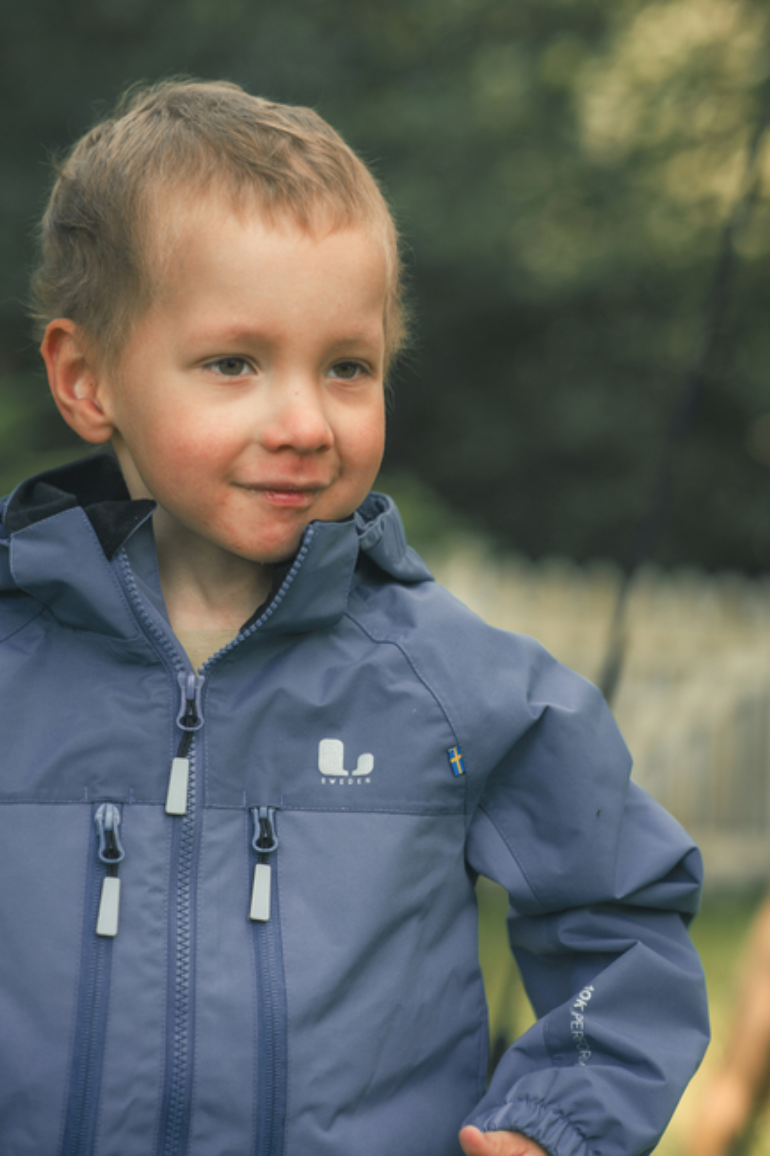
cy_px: 578
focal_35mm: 85
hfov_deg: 16.1
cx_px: 385
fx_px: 2728
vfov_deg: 23.9
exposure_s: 1/500
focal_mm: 85
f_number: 3.5
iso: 100
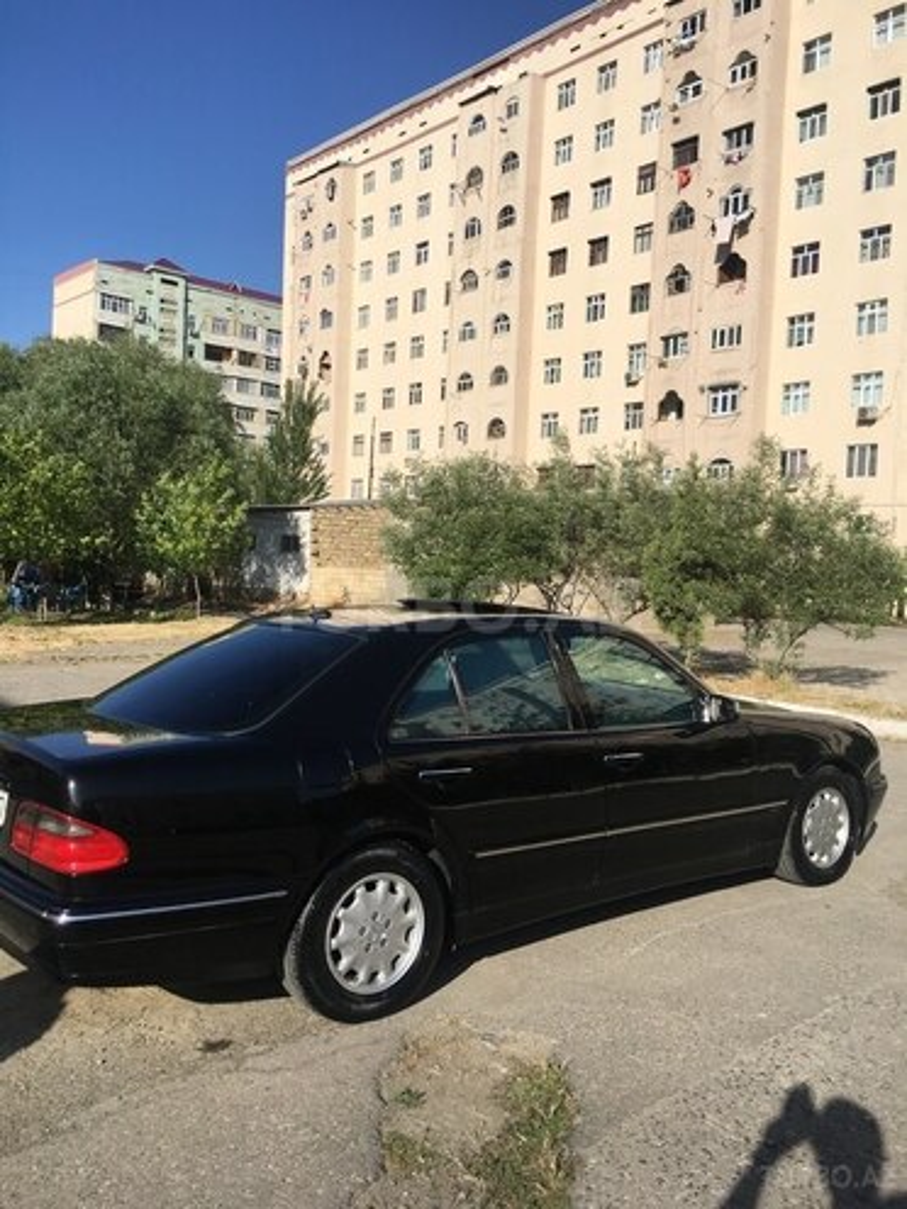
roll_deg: -1.8
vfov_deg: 61.7
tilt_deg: -2.3
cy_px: 604
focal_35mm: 29
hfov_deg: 48.2
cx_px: 454
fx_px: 1013
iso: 25
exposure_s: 1/1923
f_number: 2.2
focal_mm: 4.15
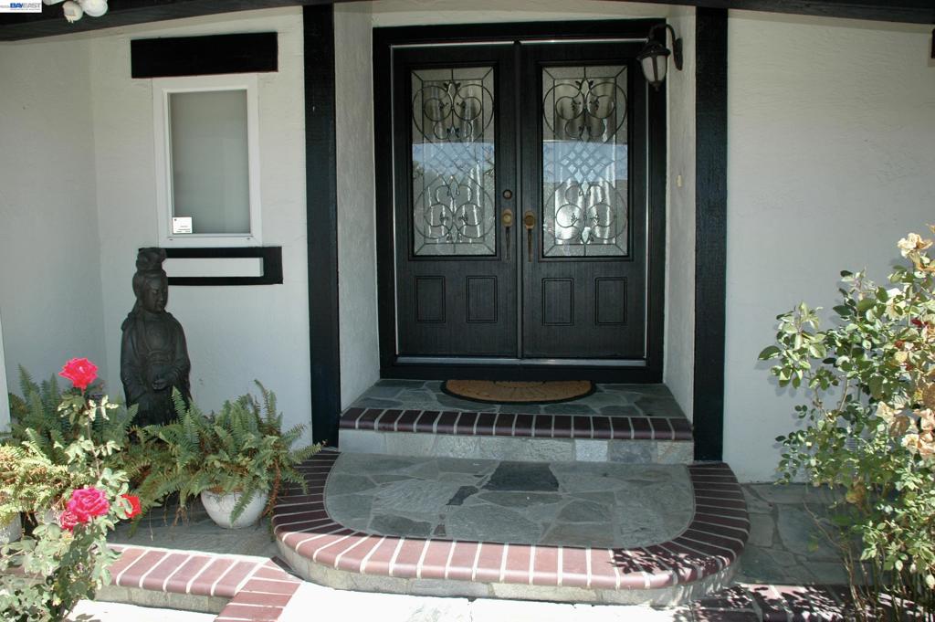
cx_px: 468
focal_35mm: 30
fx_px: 779
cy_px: 311
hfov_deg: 62.0
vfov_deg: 43.5
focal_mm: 20
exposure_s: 1/500
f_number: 3.8
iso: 200
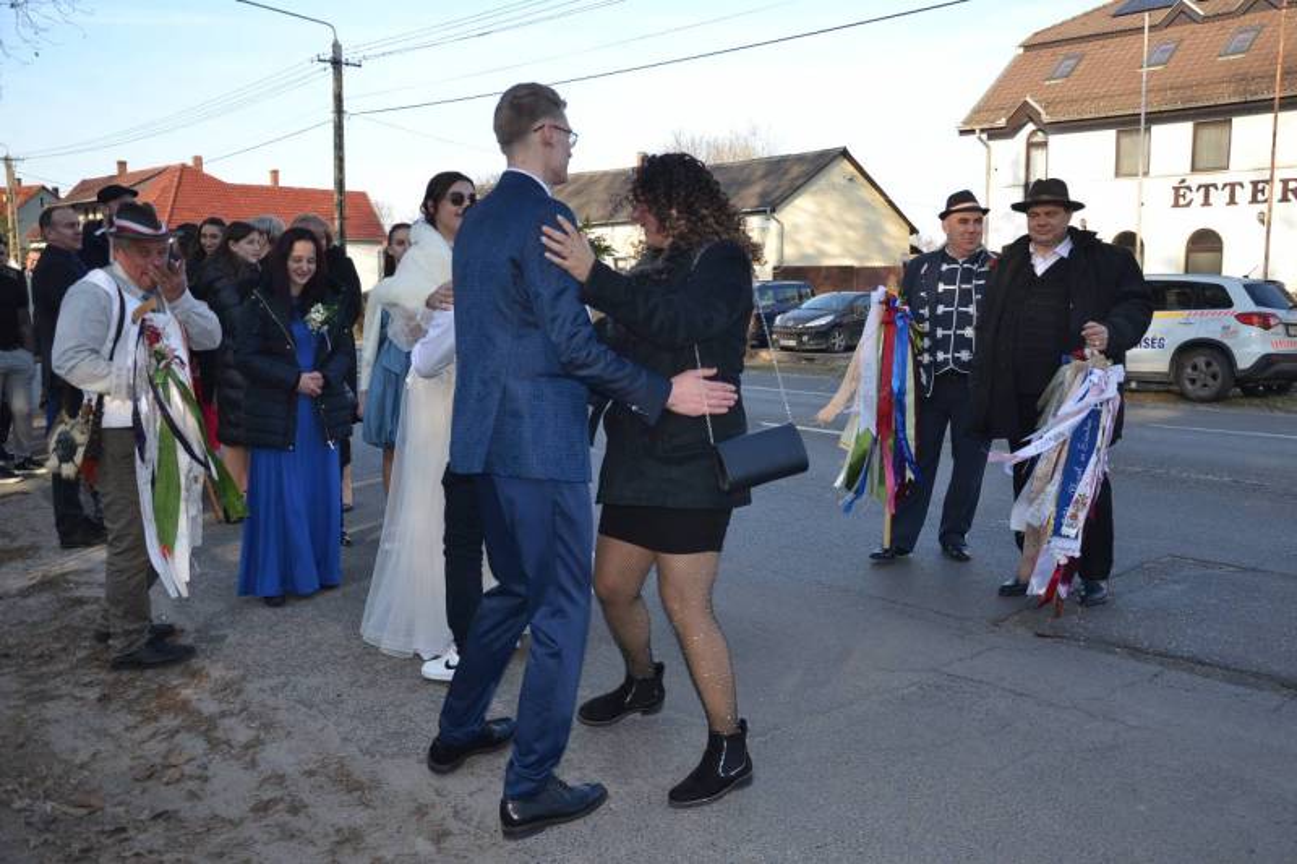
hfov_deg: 57.2
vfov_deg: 40.0
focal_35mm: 33
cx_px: 648
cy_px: 432
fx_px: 1189
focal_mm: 22
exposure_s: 1/200
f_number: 4
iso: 100
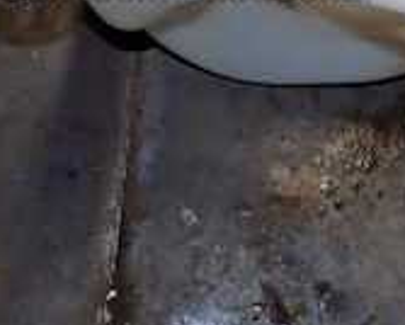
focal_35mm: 86
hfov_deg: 22.1
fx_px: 1032
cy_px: -85
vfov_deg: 17.0
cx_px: 281
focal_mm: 4
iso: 200
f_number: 3.1
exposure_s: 1/30
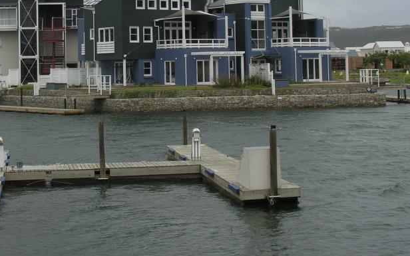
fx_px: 905
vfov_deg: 15.9
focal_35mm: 81
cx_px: 144
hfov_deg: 25.4
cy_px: 15
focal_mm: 11.8
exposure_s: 1/222
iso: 50
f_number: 6.7
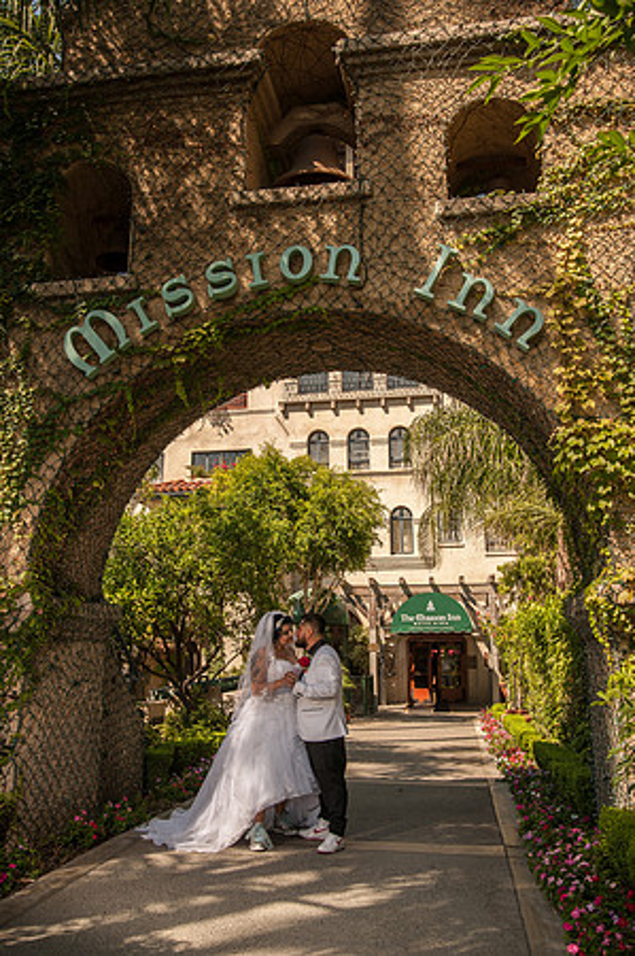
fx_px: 822
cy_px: 478
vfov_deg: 60.3
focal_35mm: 31
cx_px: 318
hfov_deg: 42.2
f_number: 11
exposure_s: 1/250
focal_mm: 31
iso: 200
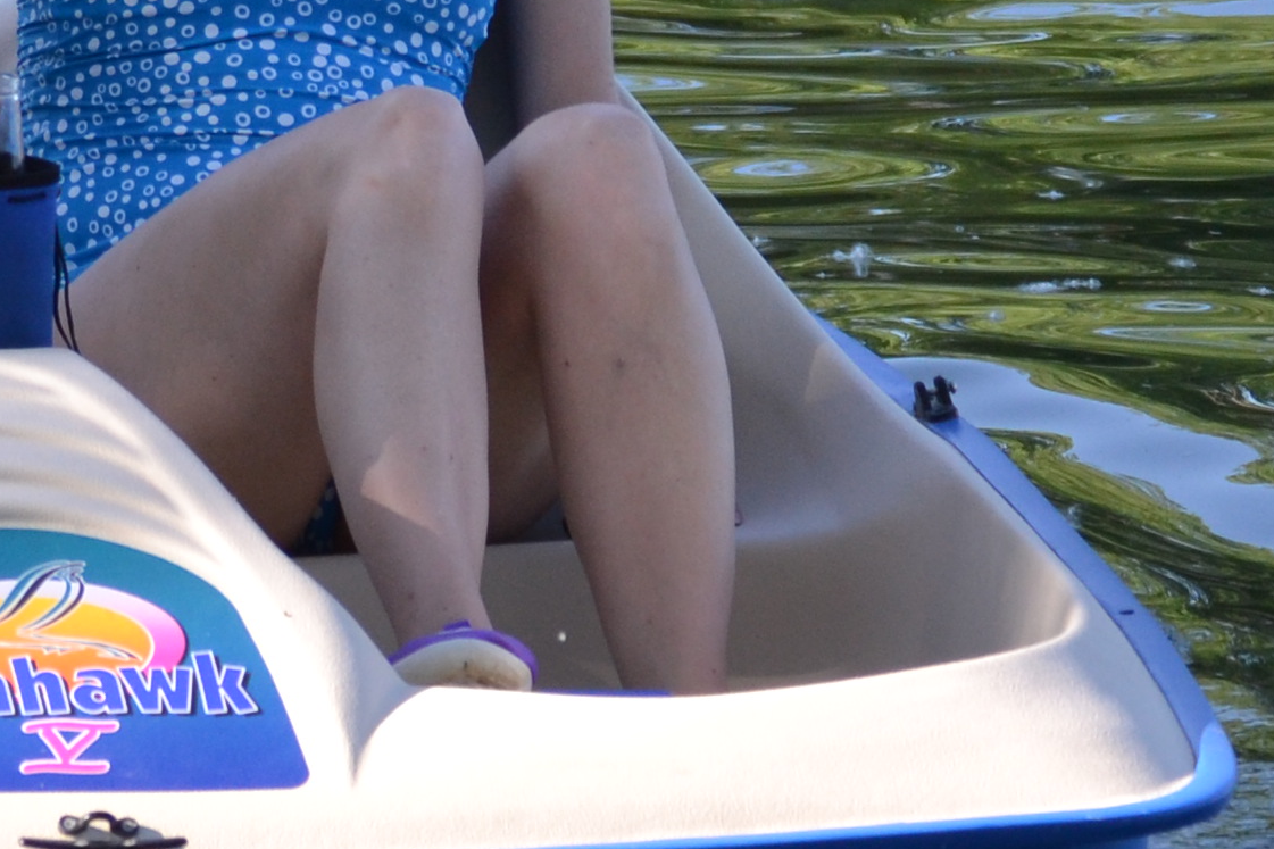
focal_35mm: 407
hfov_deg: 5.0
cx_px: -519
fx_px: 14400
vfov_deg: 3.4
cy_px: -253
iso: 400
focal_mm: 66
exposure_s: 1/800
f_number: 4.2
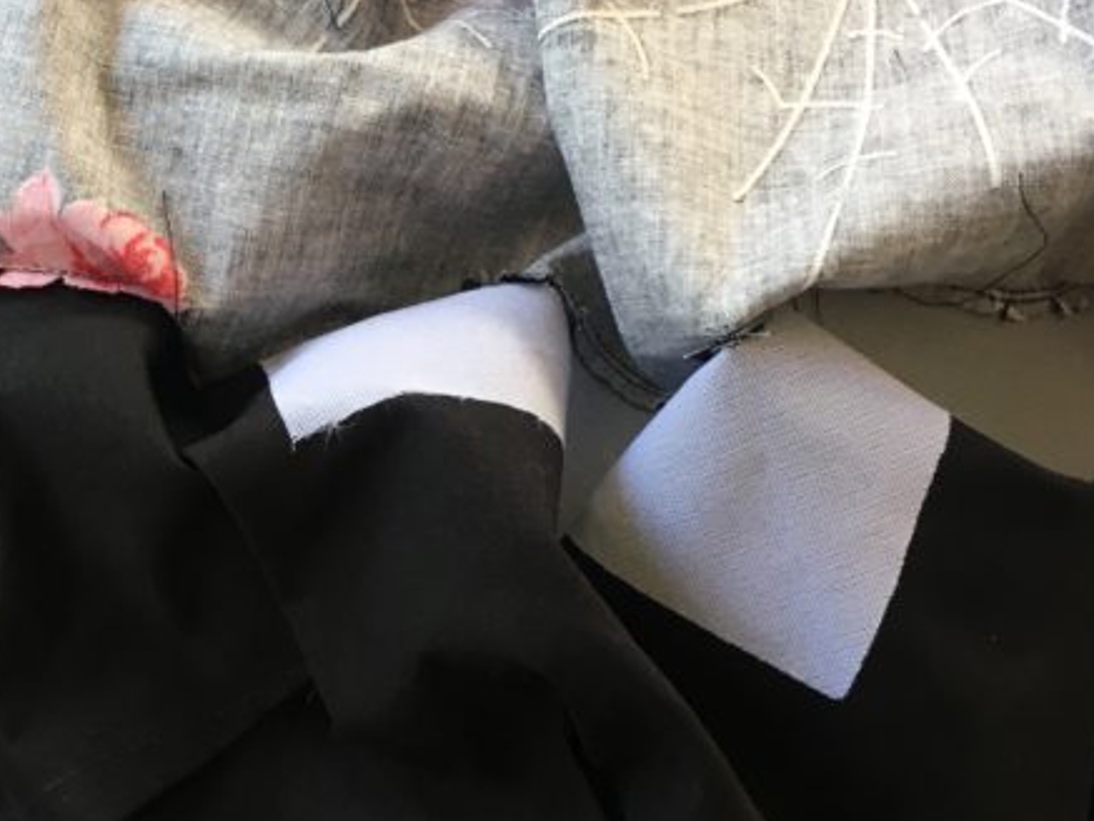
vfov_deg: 21.6
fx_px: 2150
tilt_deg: -78.8
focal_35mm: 68
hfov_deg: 27.8
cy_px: 390
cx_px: 163
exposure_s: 1/30
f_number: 2.2
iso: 50
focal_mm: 4.15
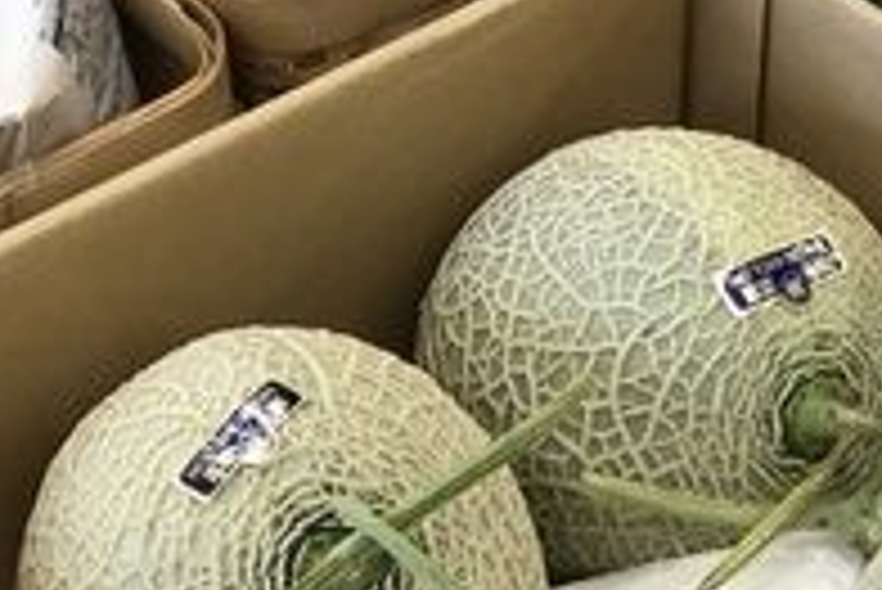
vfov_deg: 11.2
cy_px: -38
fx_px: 2967
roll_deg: +5.4
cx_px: 196
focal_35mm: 121
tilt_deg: -33.6
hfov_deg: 16.8
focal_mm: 3.99
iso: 25
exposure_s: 1/50
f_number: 1.8
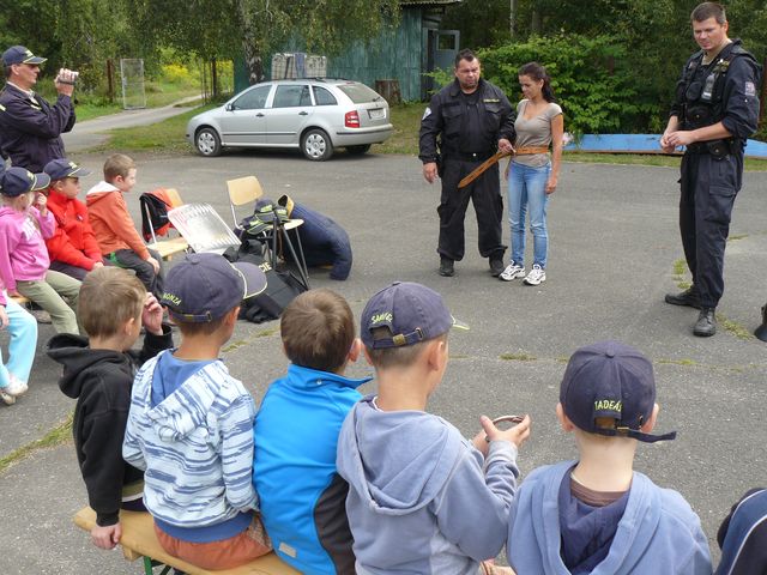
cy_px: 288
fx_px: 798
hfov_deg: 51.4
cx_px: 384
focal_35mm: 36
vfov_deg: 39.7
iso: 100
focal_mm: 6
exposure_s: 1/200
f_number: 4
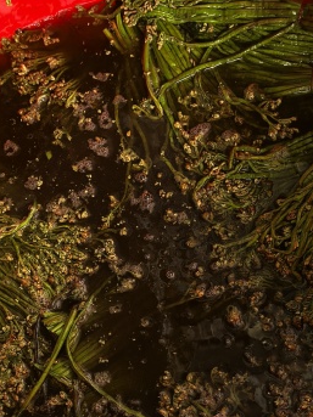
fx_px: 1013
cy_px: 339
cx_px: 138
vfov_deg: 22.9
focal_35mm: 84
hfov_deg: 17.6
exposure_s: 1/1072
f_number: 1.4
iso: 800
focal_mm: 6.98
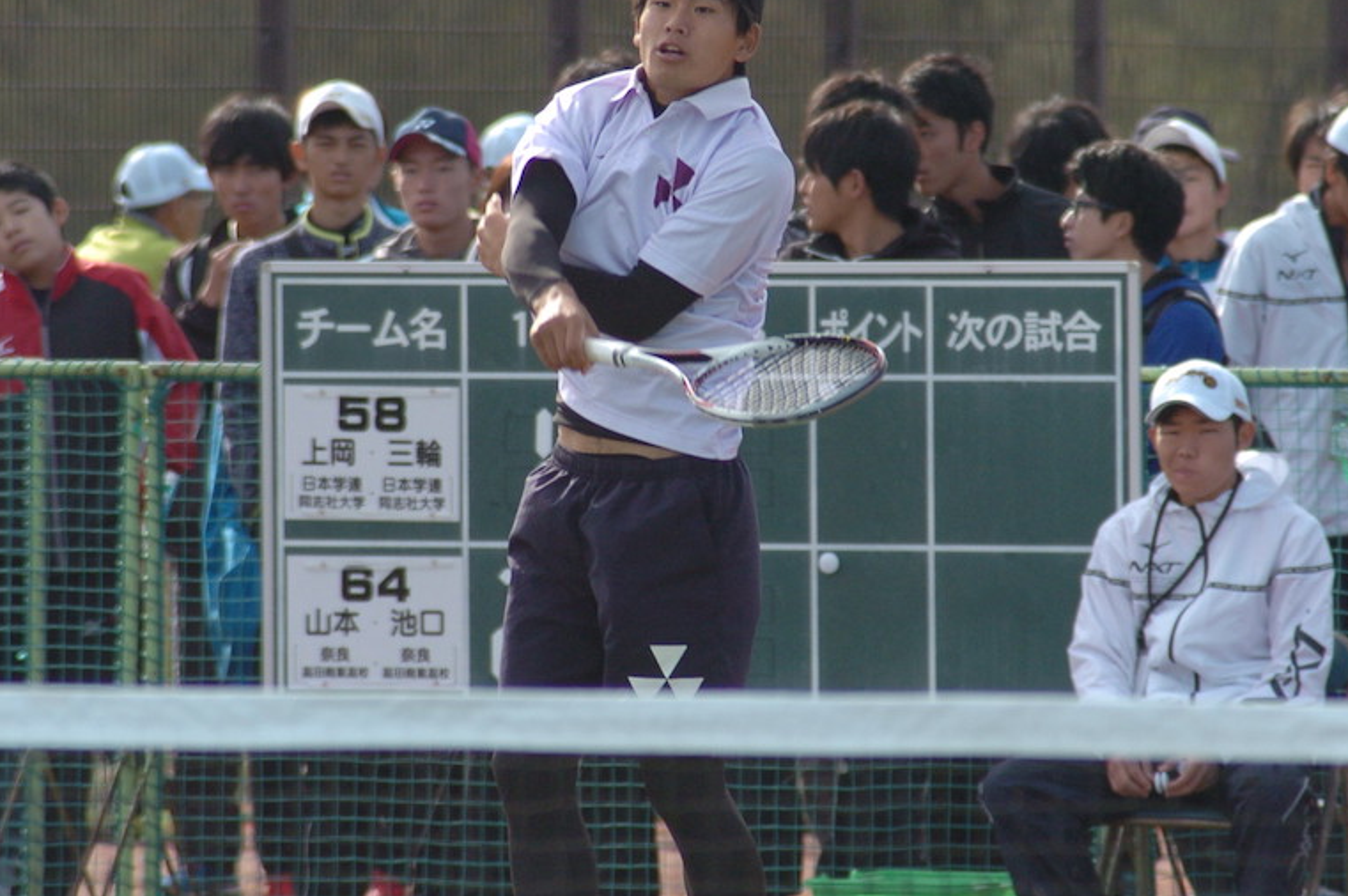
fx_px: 22110
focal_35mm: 591
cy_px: 369
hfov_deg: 3.5
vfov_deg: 2.3
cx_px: 673
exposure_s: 1/500
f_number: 6.3
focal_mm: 300
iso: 400
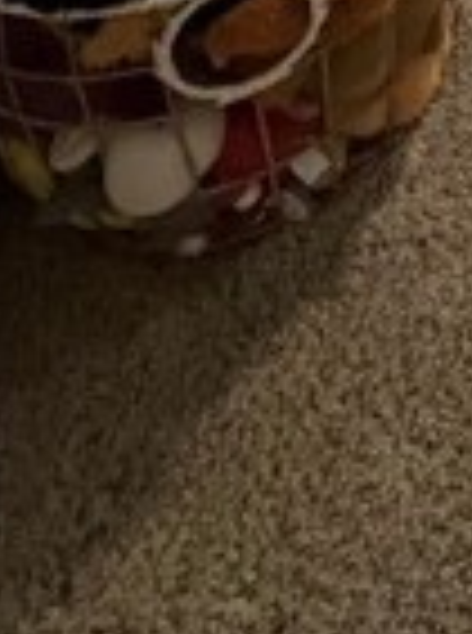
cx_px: 1092
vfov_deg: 15.6
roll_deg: -1.7
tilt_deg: -17.1
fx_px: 1297
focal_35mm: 71
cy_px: -850
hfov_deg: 14.5
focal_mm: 1.57
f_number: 1.8
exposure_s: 1/60
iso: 800
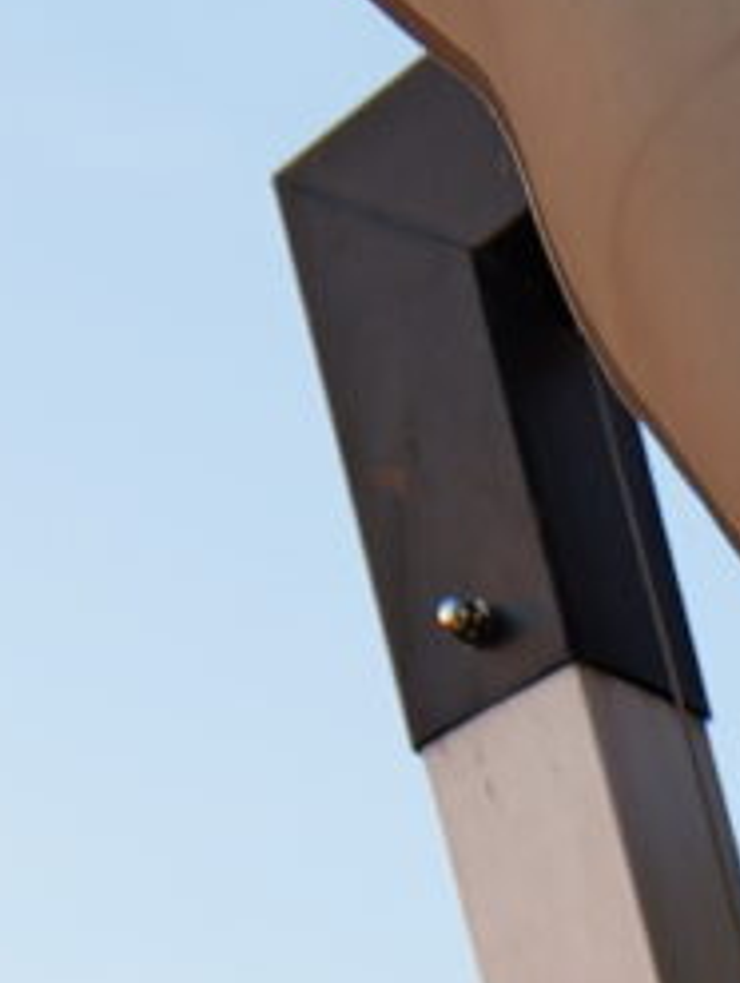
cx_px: 1858
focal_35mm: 199
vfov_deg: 8.5
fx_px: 5658
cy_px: 2863
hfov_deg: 7.0
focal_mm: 20
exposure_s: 1/80
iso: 100
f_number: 3.5
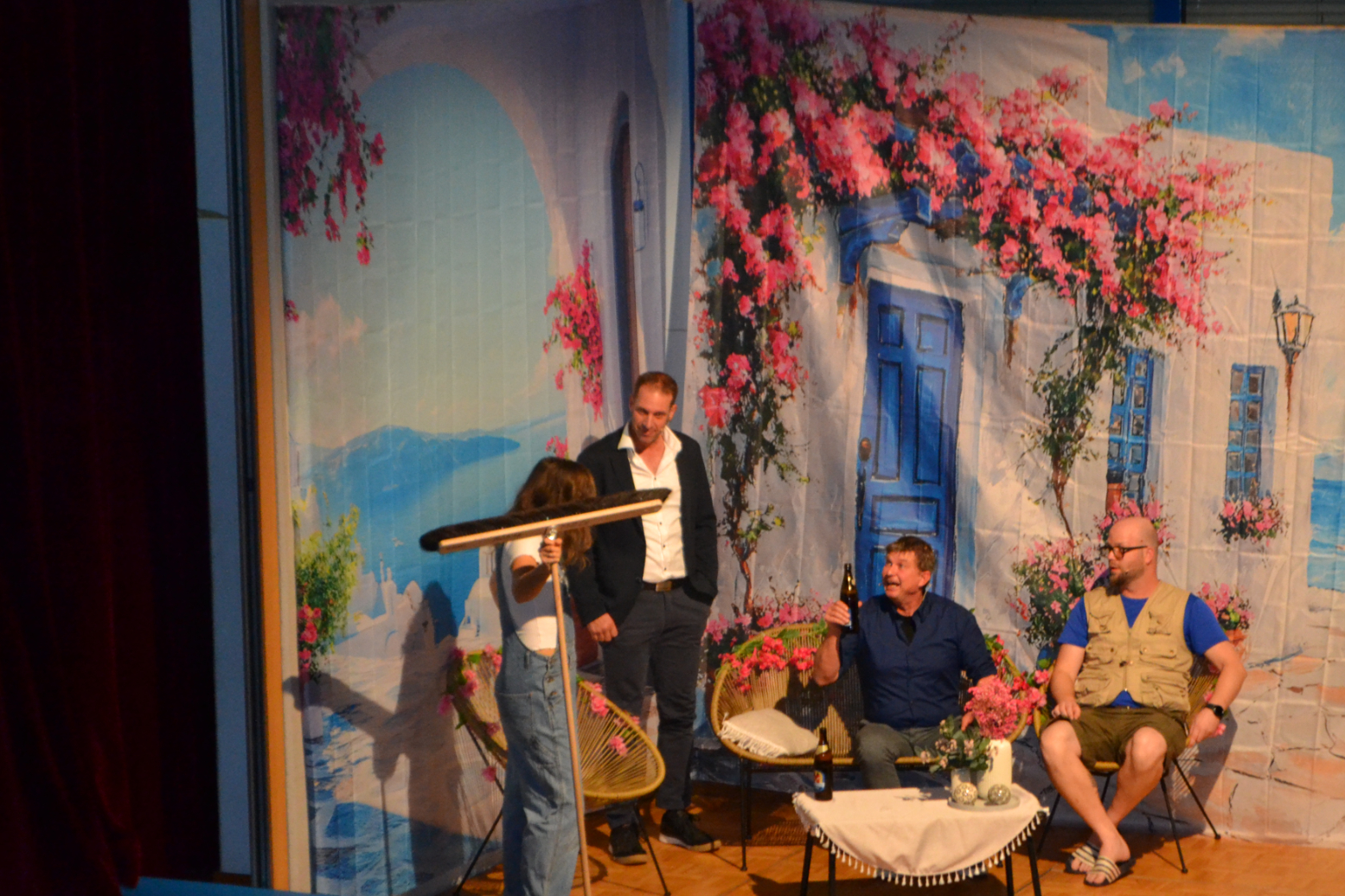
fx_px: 4058
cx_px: 823
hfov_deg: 18.8
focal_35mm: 109
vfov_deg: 12.6
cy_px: 460
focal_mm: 55
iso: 2200
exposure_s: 1/60
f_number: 5.6
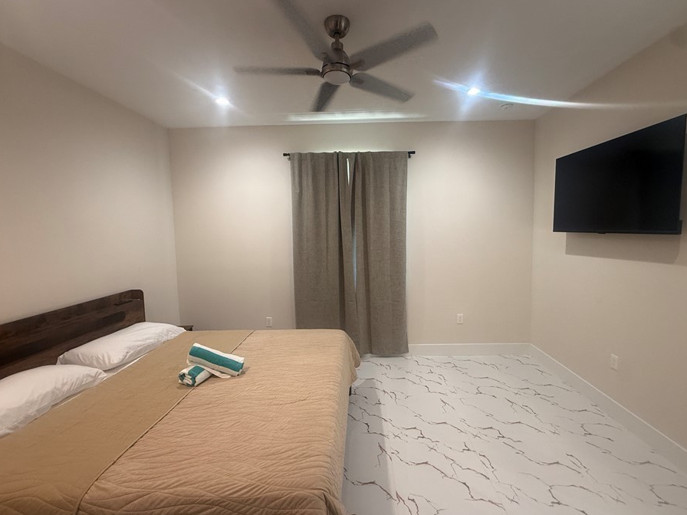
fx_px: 318
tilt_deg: -4.0
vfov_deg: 78.1
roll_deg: +1.4
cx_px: 359
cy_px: 252
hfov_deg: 94.4
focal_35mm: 16
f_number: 2.2
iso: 200
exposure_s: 1/60
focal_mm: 2.22
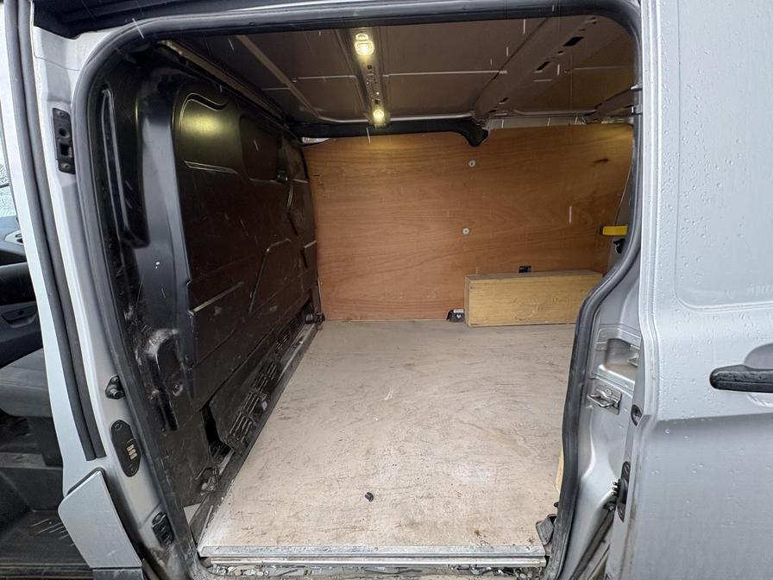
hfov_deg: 102.1
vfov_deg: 85.7
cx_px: 386
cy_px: 290
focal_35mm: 14
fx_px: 313
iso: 80
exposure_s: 1/102
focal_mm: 2.22
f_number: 2.2
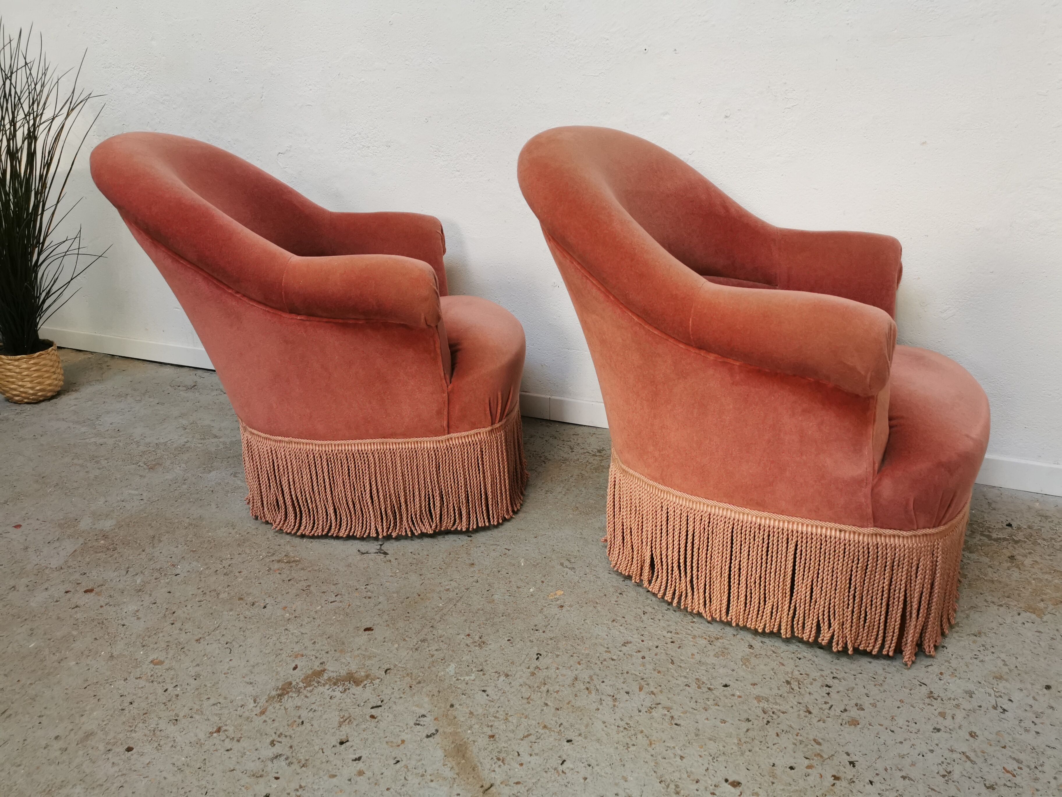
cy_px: 398
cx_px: 531
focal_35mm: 27
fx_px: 828
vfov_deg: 51.4
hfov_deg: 65.3
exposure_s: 1/100
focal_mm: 5.58
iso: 160
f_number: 1.8
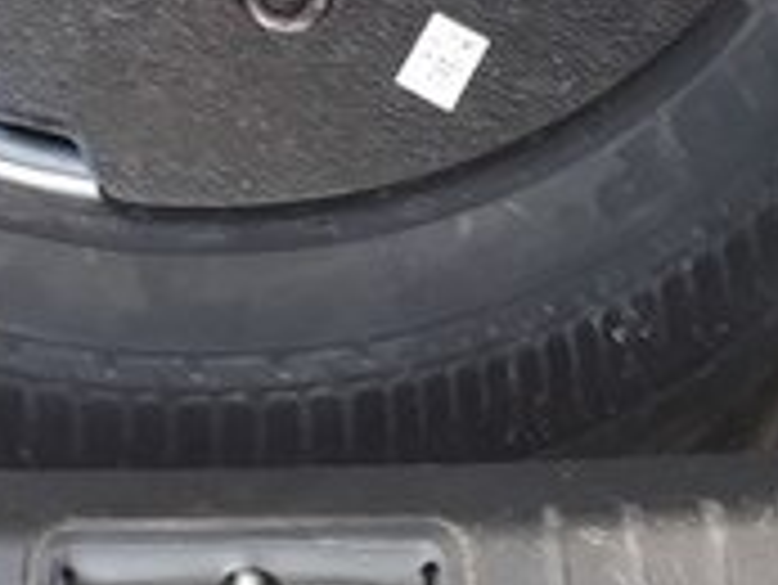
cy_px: -488
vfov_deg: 12.9
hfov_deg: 18.9
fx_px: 2317
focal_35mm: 103
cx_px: 198
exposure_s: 1/50
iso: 50
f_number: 1.9
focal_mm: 3.6
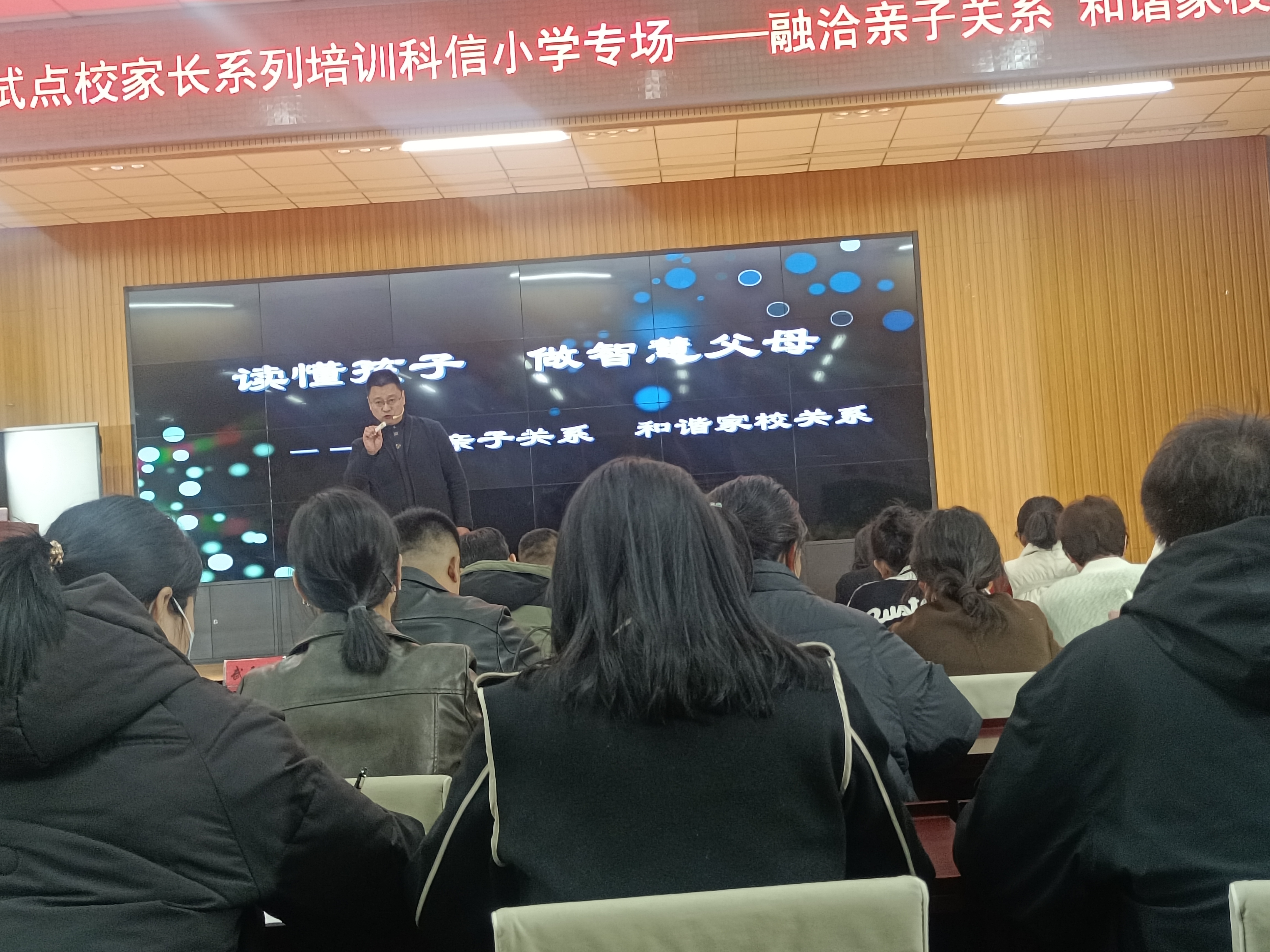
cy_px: 476
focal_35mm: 46
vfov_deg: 31.5
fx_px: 1688
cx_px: 635
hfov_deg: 41.2
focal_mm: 4.71
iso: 1023
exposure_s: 1/50
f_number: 1.79
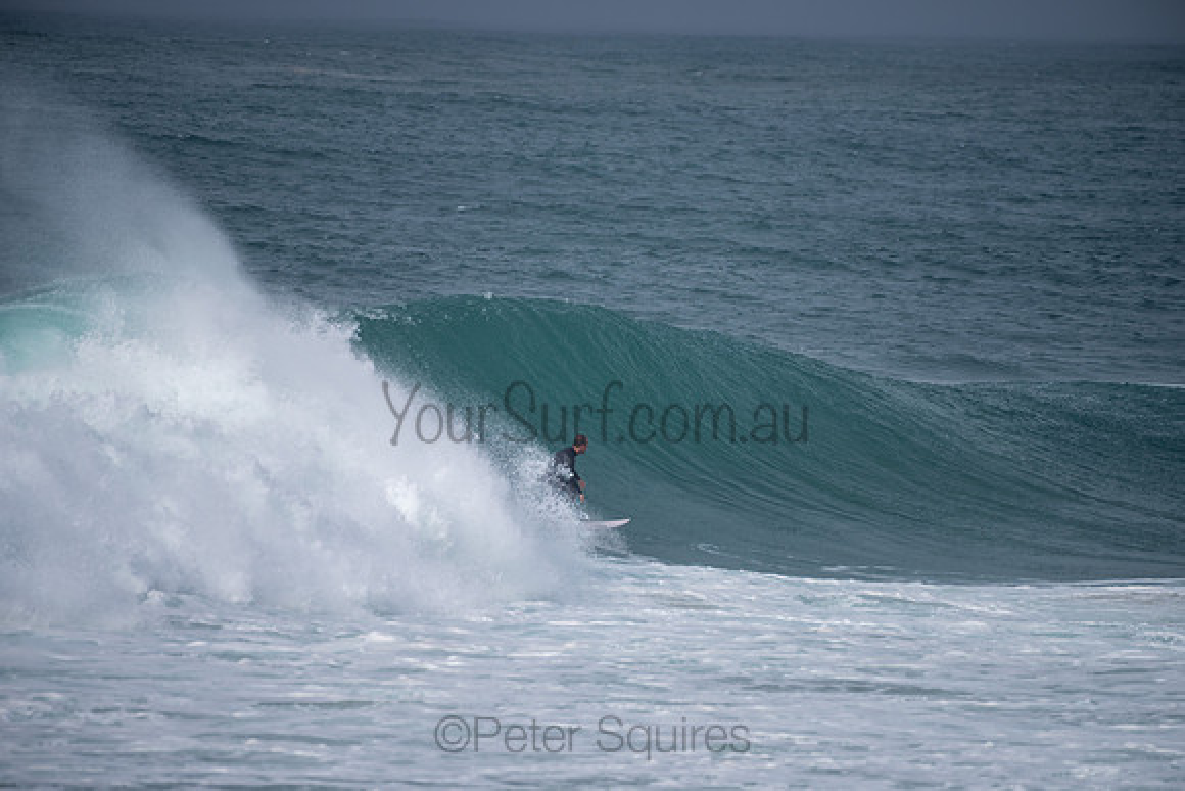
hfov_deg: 3.8
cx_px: 592
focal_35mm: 539
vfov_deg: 2.6
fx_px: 17731
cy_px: 396
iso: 80
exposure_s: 1/1000
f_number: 5.6
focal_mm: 500
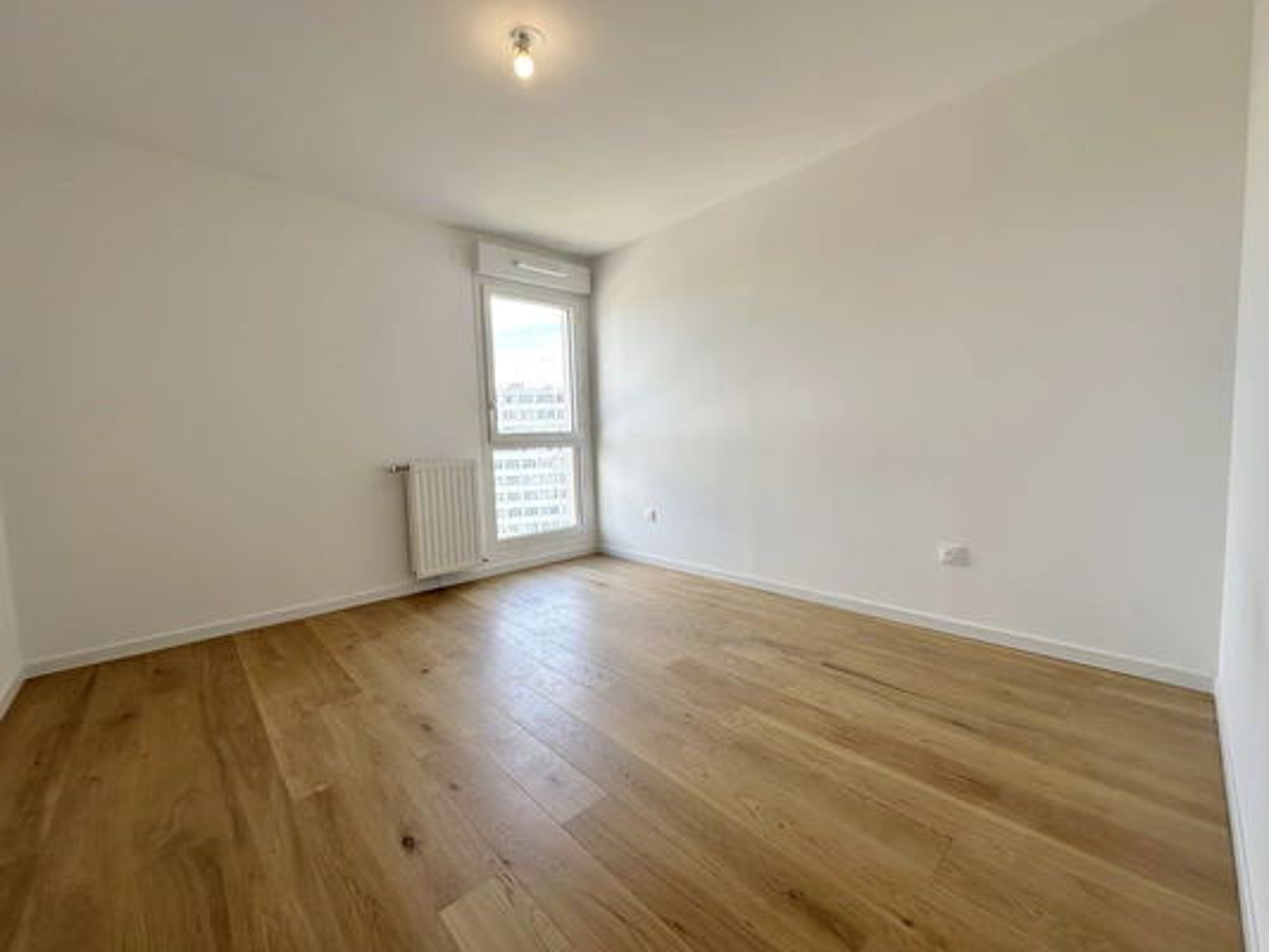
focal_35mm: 14
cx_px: 634
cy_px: 476
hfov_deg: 102.1
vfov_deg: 85.7
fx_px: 513
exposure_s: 1/198
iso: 40
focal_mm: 2.22
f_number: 2.2
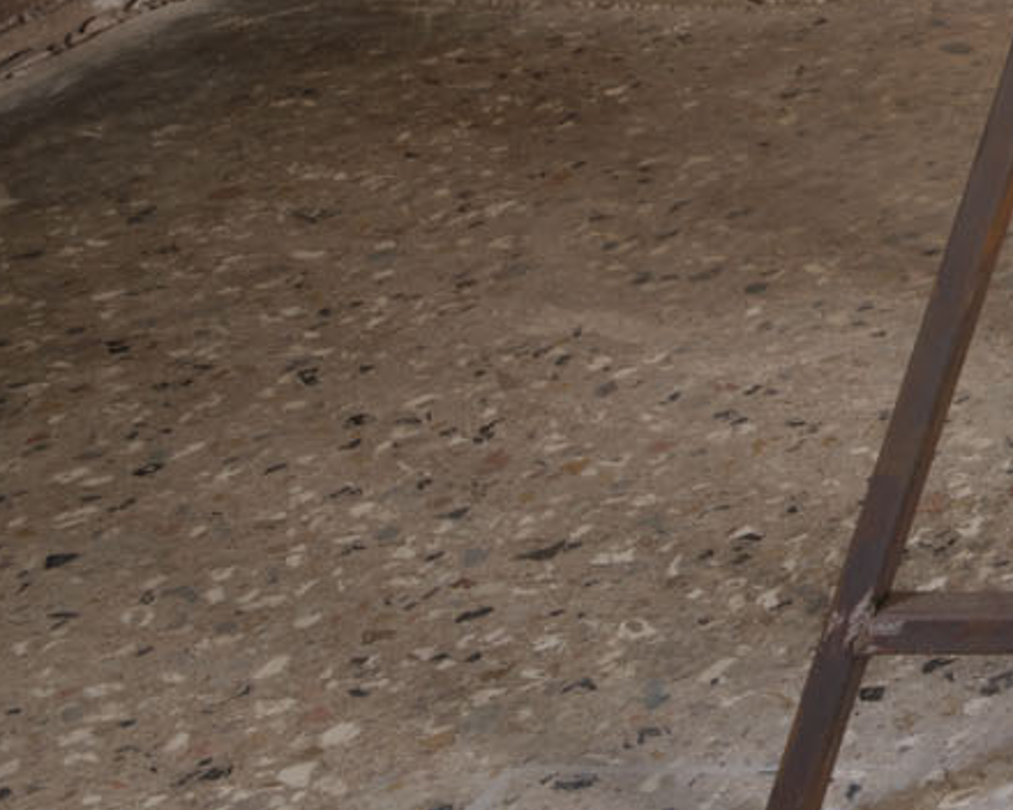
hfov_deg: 15.7
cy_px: -748
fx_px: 2668
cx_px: 2169
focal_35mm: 89
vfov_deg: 14.6
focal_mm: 25.2
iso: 100
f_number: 11
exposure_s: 1/1.67
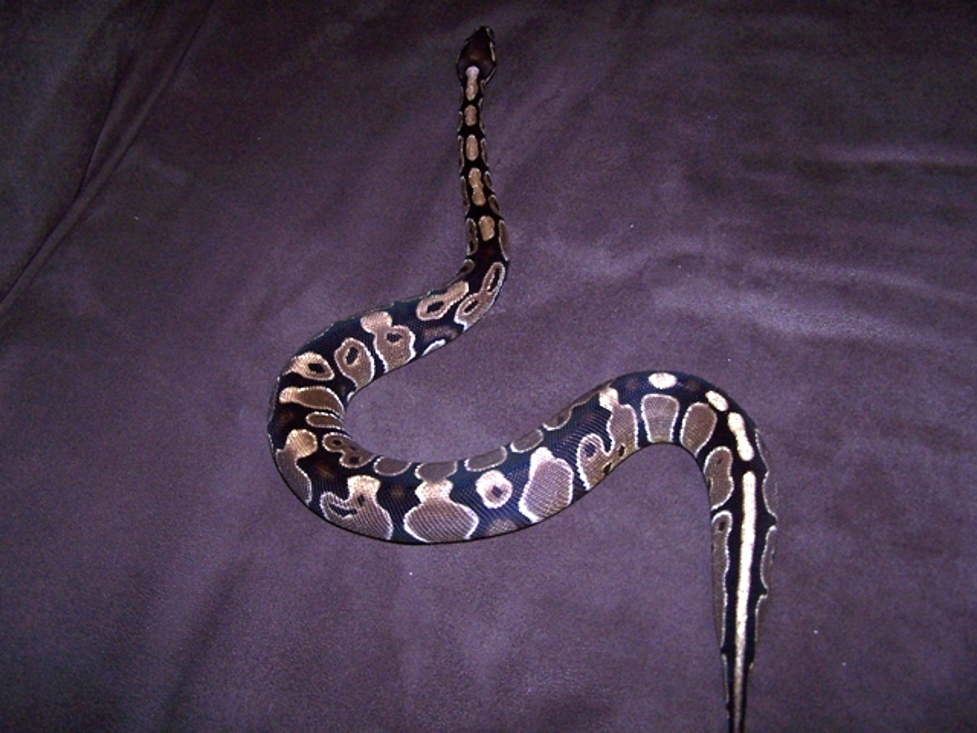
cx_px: 488
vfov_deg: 37.7
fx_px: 1073
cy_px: 366
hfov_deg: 49.0
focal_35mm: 38
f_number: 2.8
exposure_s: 1/60
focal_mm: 6.3
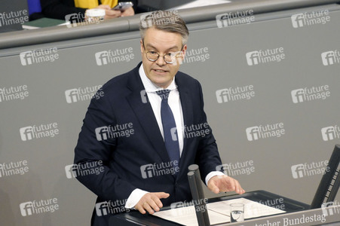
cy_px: 113
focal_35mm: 400
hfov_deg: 5.2
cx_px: 170
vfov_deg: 3.4
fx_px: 3775
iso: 12800
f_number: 5.6
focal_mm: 400
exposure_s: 1/400
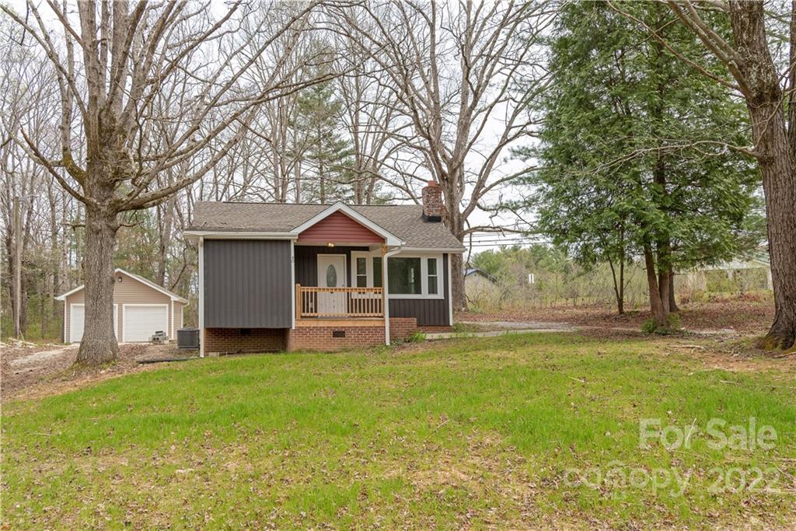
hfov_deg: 71.5
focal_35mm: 25
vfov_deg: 51.3
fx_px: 553
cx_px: 398
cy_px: 266
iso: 320
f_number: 9
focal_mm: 25
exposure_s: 1/500
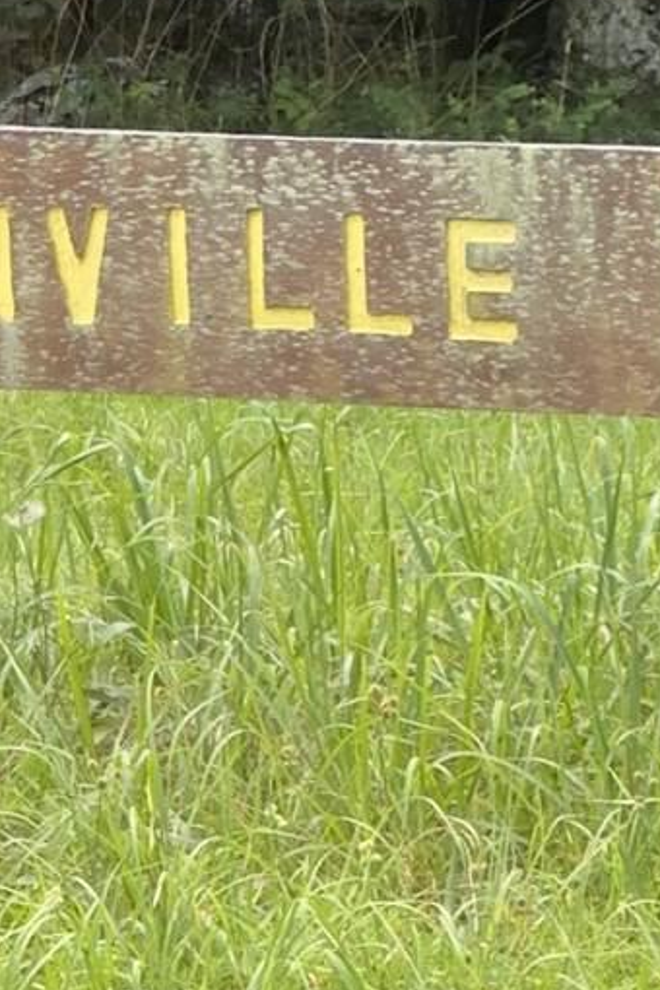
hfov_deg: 3.8
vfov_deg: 5.6
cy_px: -431
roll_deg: -0.3
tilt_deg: -4.4
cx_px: 371
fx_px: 9954
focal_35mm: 362
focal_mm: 9
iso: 40
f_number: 2.8
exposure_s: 1/99
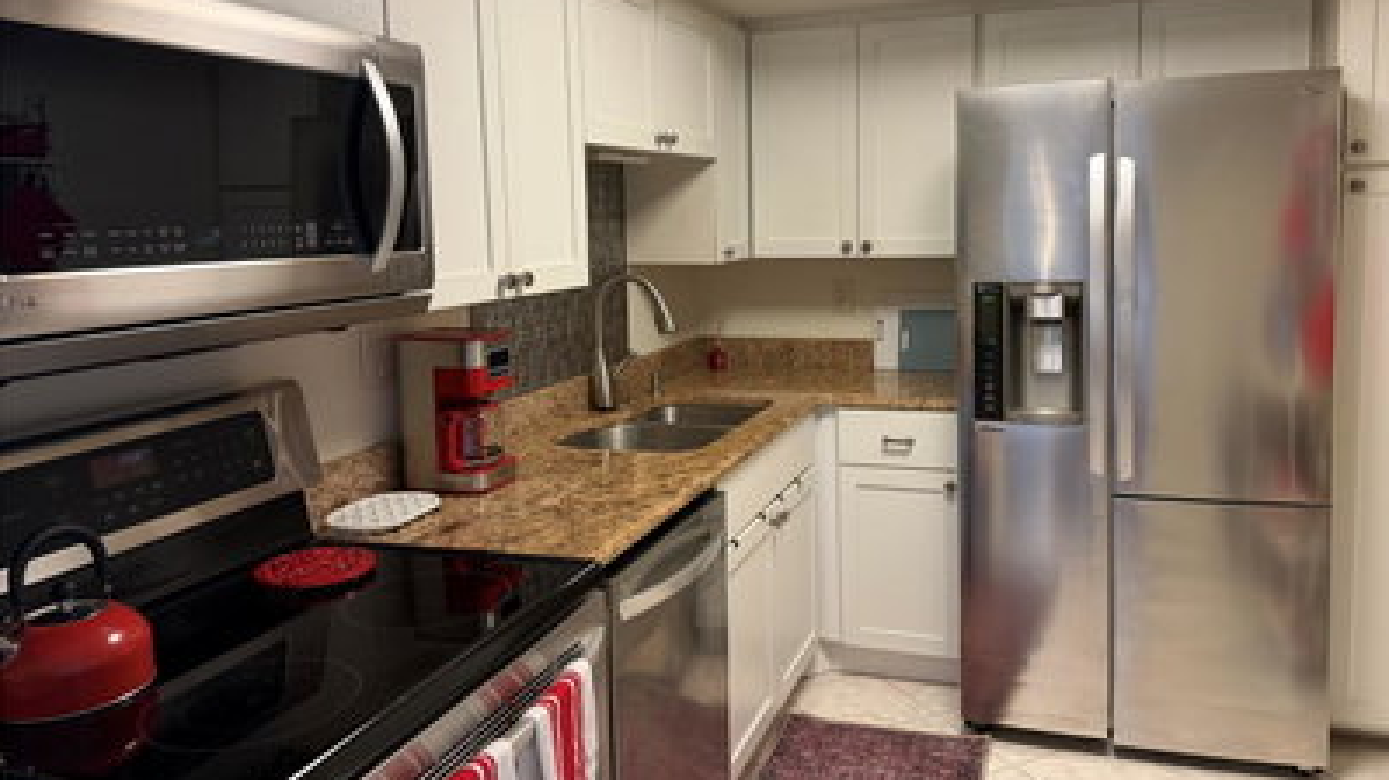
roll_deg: +0.8
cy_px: 320
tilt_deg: -6.4
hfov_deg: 67.9
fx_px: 1031
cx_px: 740
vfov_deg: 41.3
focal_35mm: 28
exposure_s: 1/60
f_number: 1.78
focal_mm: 6.76
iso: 200
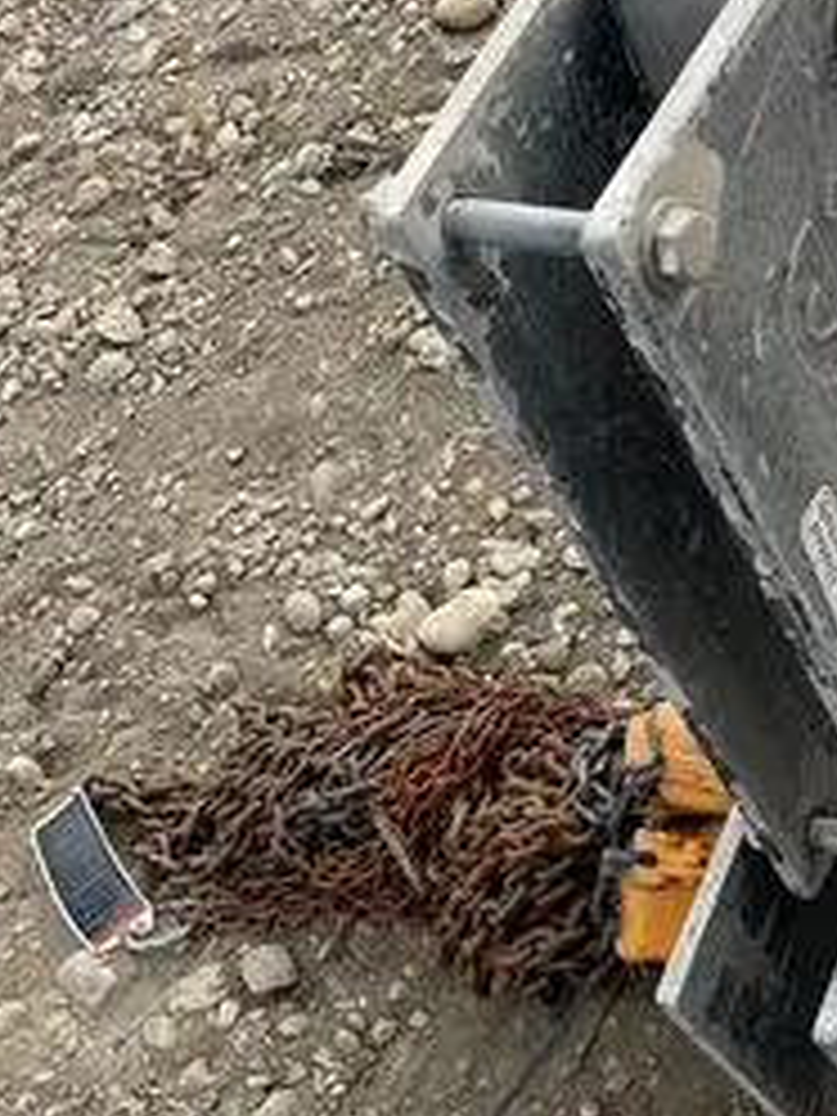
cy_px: 682
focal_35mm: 77
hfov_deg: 17.4
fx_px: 2482
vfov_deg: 25.3
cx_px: 1210
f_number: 1.6
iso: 32
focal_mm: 4.2
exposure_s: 1/1435
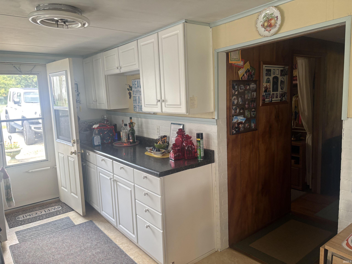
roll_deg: +3.0
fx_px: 264
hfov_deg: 67.3
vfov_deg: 53.1
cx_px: 176
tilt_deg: -7.5
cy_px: 132
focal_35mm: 26
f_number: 1.6
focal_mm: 5.96
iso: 125
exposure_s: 1/60
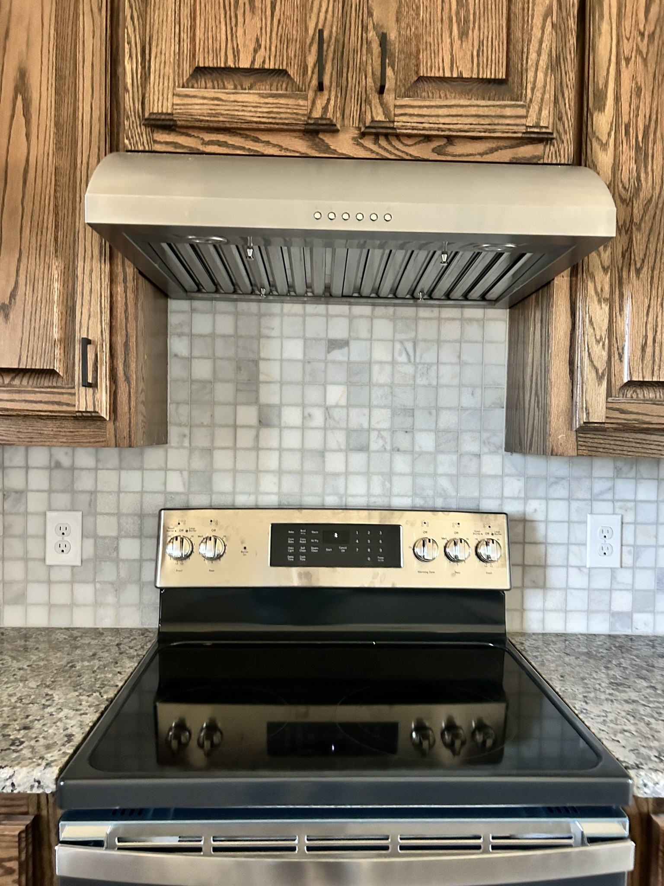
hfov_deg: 53.1
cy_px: 443
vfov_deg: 67.3
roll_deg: -3.0
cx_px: 332
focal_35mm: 26
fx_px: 665
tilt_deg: -3.3
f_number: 1.5
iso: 640
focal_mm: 5.7
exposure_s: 1/40
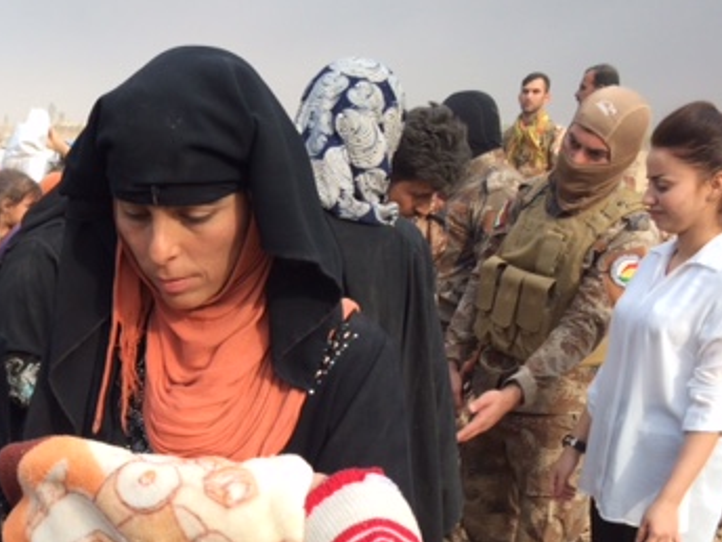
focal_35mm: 54
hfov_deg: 33.6
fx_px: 1126
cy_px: 479
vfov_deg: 26.2
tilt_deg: -20.5
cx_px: 67
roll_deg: -0.6
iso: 32
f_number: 2.2
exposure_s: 1/209
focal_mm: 4.15
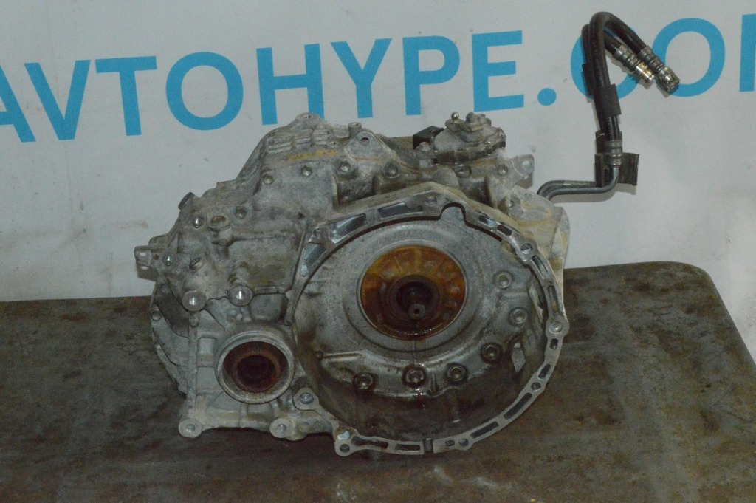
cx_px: 378
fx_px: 1731
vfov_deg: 16.5
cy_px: 252
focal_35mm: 82
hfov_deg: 24.6
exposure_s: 1/50
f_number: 36
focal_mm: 55
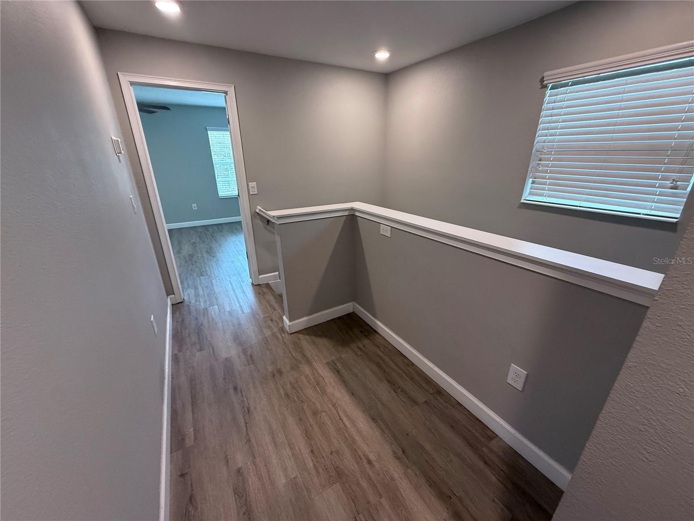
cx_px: 347
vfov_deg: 85.7
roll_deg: +0.6
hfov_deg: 102.1
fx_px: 281
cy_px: 260
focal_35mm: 14
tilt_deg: -20.8
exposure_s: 1/120
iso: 400
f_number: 2.2
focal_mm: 2.22
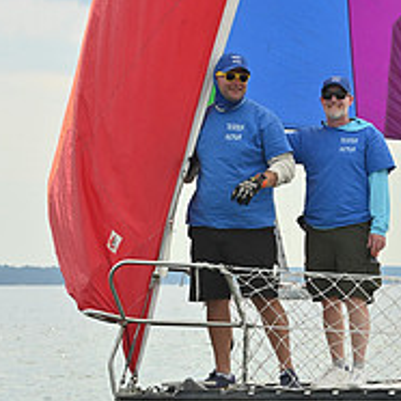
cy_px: 293
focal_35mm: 265
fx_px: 3473
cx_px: 322
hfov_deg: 6.6
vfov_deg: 6.6
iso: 320
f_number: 7.1
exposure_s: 1/1250
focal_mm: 100
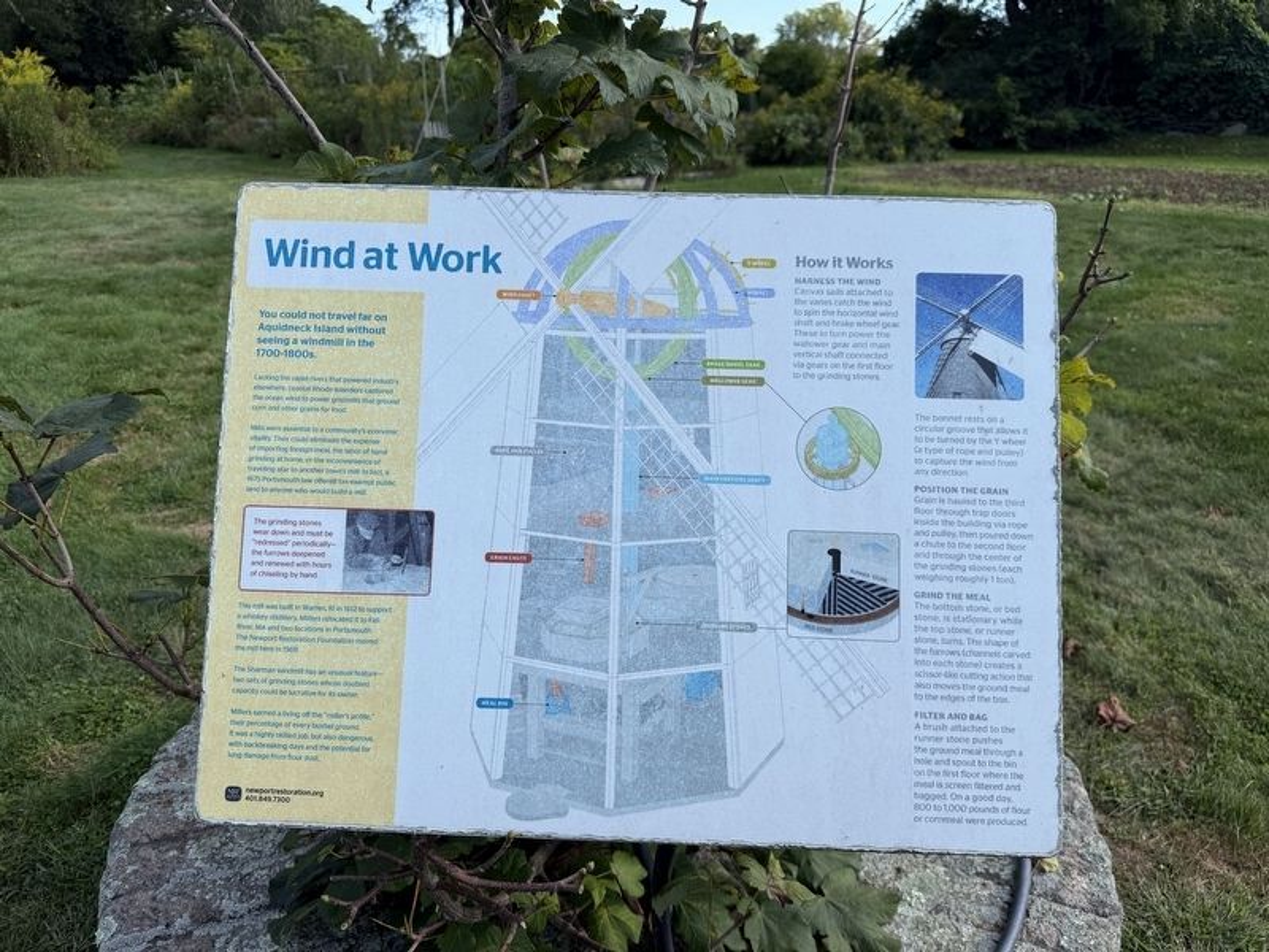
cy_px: 476
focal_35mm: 24
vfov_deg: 56.8
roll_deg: -0.2
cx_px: 634
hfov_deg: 71.6
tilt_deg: -20.0
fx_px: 880
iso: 80
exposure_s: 1/2110
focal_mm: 6.76
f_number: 1.78
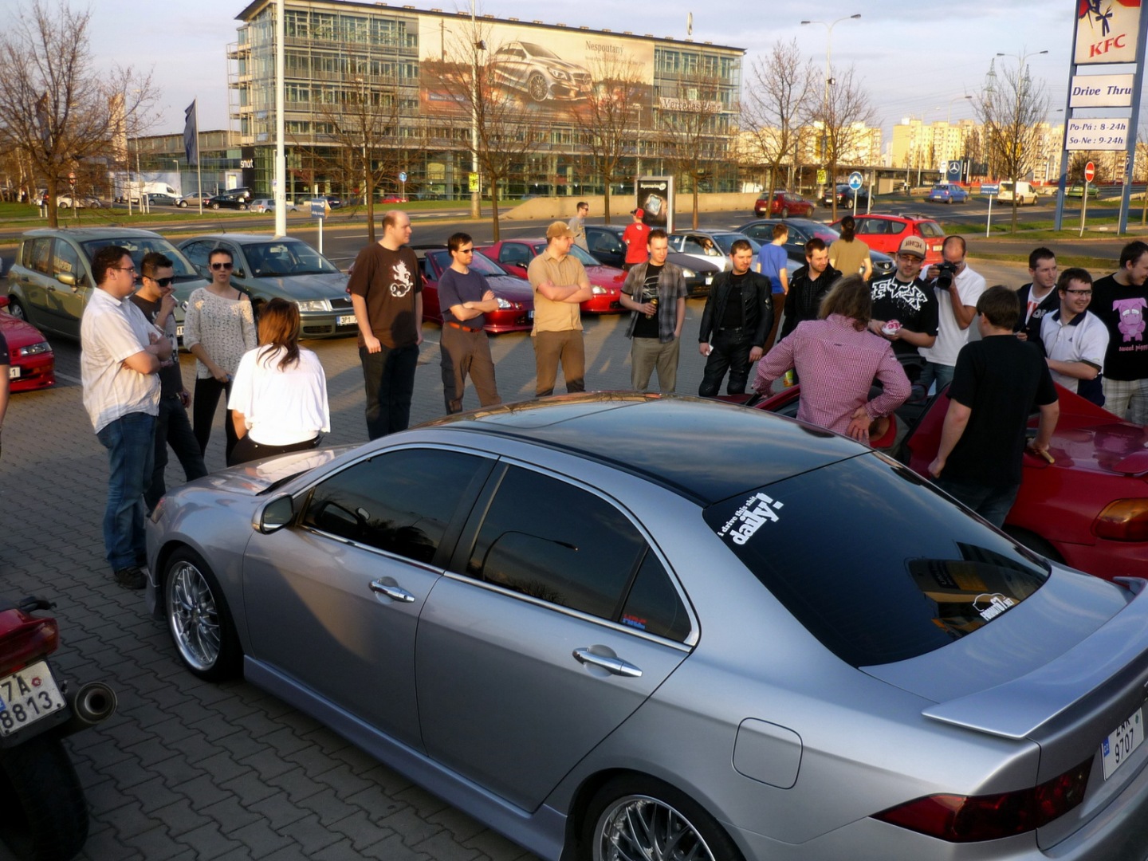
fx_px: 1094
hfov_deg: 55.4
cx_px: 574
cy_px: 430
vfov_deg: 42.9
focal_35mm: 33
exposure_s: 1/320
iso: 100
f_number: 2.8
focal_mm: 5.5
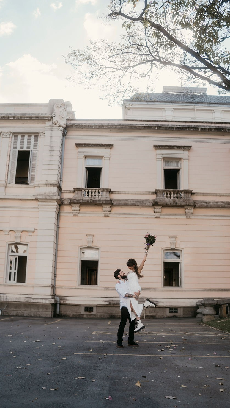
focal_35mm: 37
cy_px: 205
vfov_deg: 54.0
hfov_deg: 32.0
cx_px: 120
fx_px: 401
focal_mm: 35
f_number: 1.8
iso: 100
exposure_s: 1/800
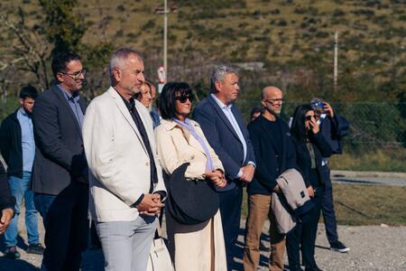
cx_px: 203
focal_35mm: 66
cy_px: 136
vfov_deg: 20.6
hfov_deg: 30.5
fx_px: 744
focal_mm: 66
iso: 100
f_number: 4.5
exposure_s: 1/2500
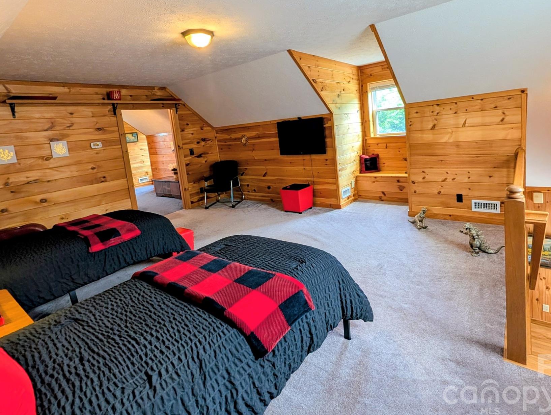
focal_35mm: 15
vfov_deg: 80.7
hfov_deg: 97.8
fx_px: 239
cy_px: 161
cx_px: 301
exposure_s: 1/60
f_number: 1.7
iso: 99
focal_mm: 2.02
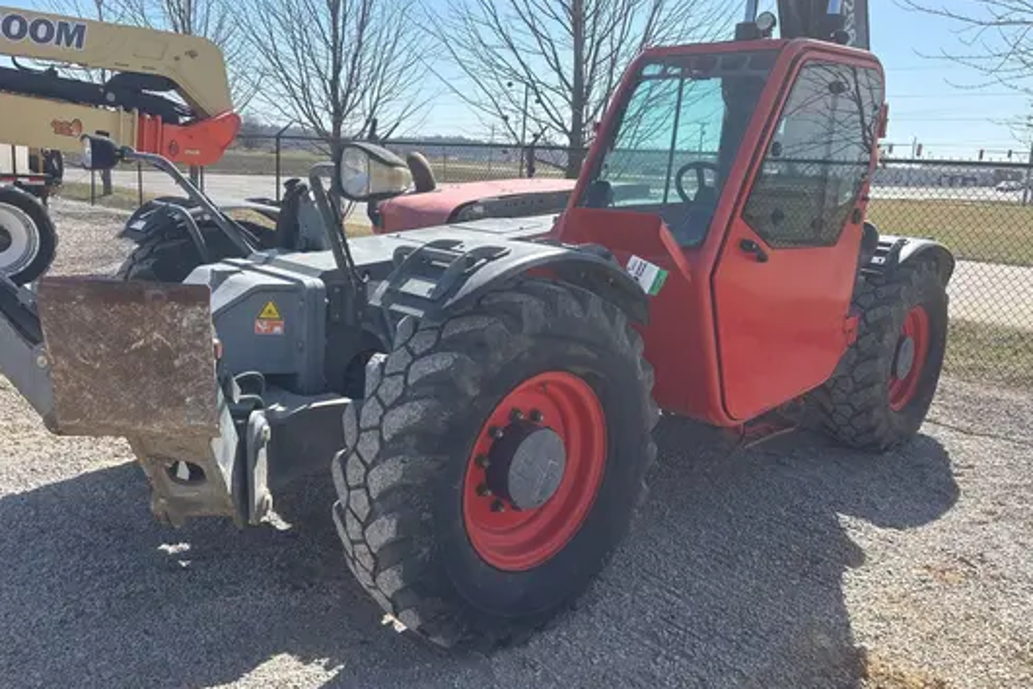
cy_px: 314
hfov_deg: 65.5
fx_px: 803
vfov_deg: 46.4
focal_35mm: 28
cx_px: 517
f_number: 1.6
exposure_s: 1/2933
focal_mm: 5.96
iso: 50
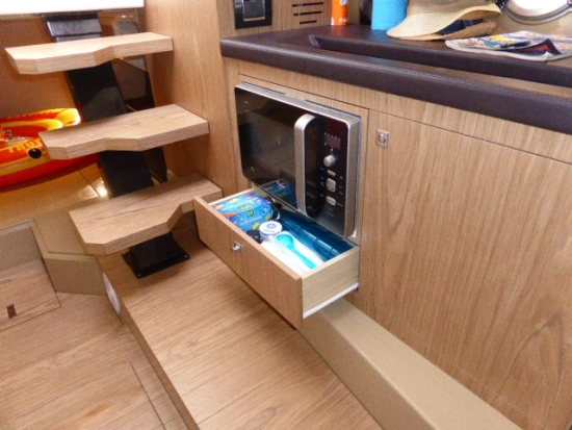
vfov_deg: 56.9
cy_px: 215
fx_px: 397
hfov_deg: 71.6
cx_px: 286
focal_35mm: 24
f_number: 3.3
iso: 800
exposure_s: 1/60
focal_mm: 4.3
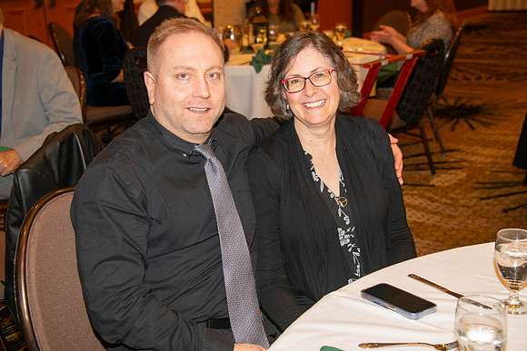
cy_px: 176
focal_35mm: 58
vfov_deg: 23.4
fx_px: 849
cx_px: 264
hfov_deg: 34.5
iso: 2000
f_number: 5.6
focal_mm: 58
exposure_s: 1/60
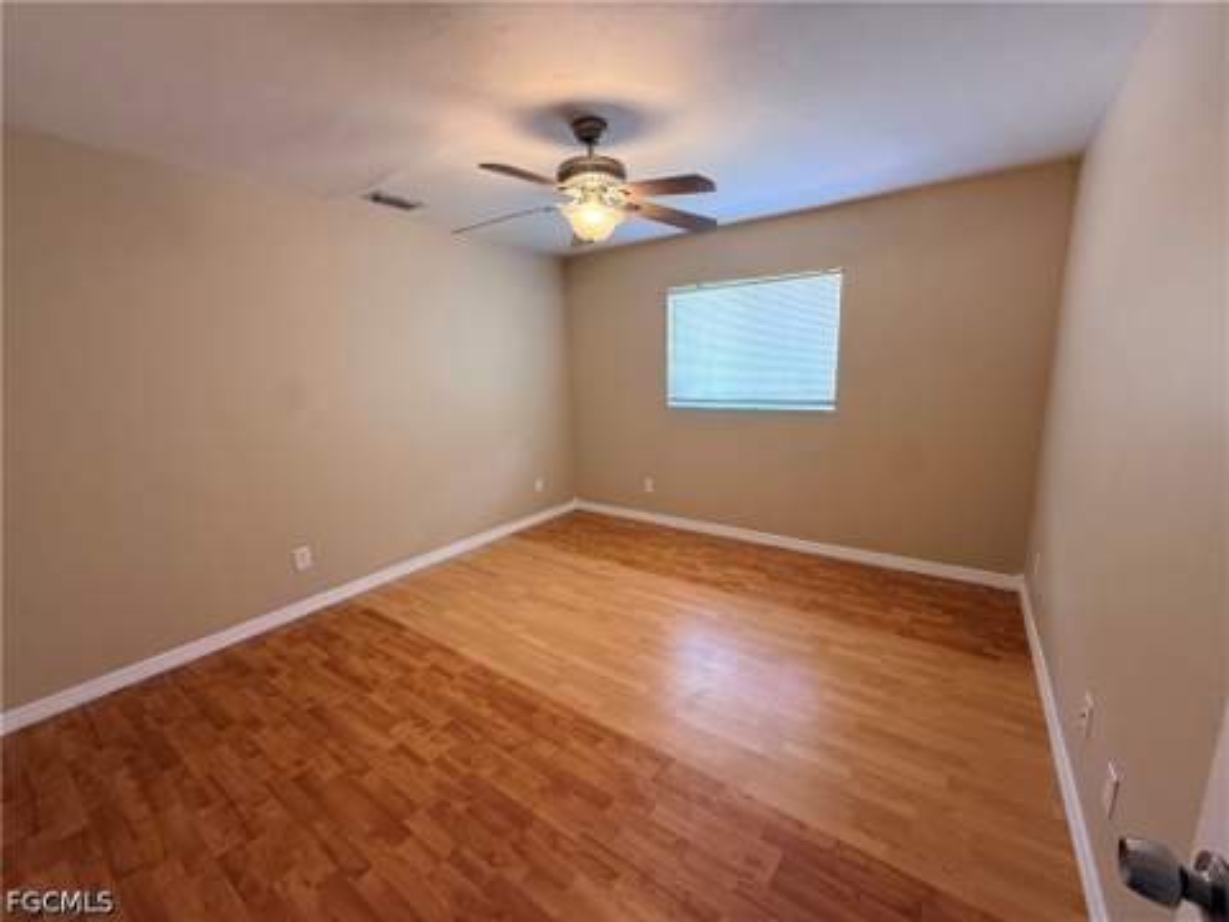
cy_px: 461
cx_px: 614
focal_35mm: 14
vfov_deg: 85.7
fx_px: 497
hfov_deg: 102.1
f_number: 2.2
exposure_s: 1/99
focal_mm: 2.22
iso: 320
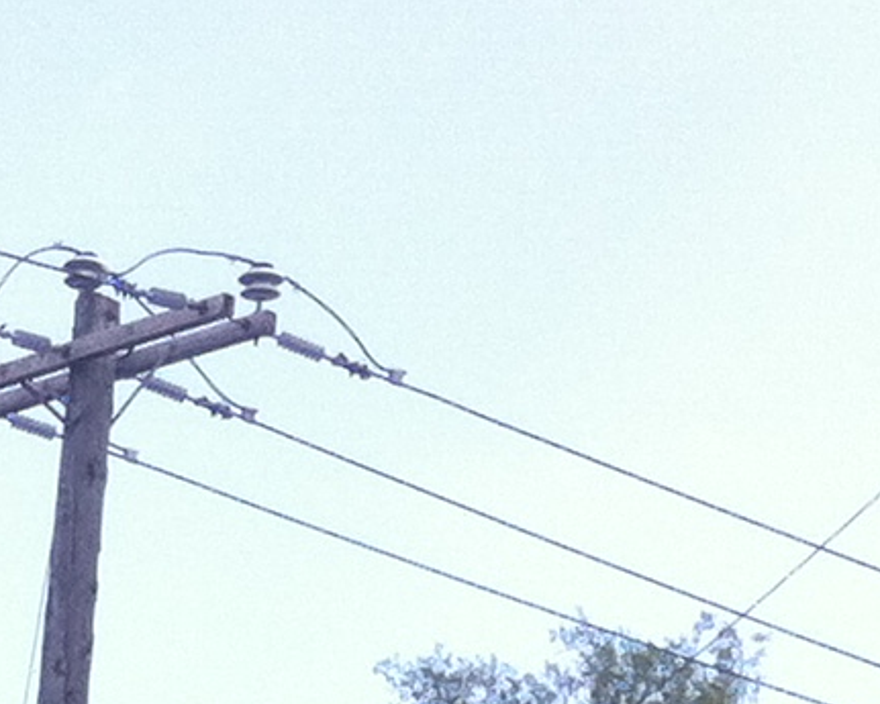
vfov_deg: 7.1
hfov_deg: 9.0
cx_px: -745
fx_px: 5340
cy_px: 1624
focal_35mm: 205
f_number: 2.8
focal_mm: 3.85
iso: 80
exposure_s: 1/413
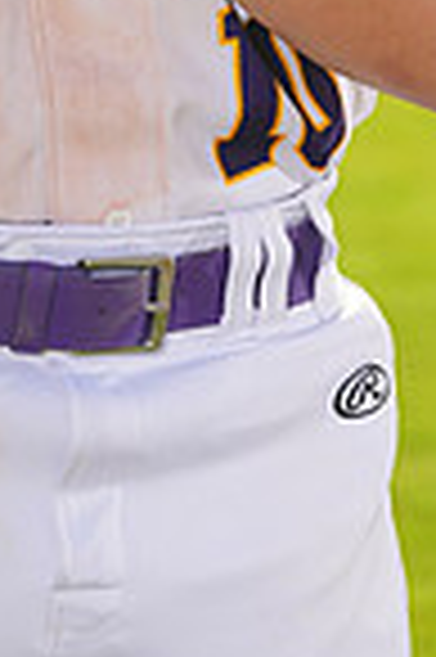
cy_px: -315
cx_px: -38
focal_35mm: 751
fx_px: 13675
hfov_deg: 1.8
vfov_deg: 2.7
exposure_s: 1/250
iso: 100
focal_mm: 189
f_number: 8
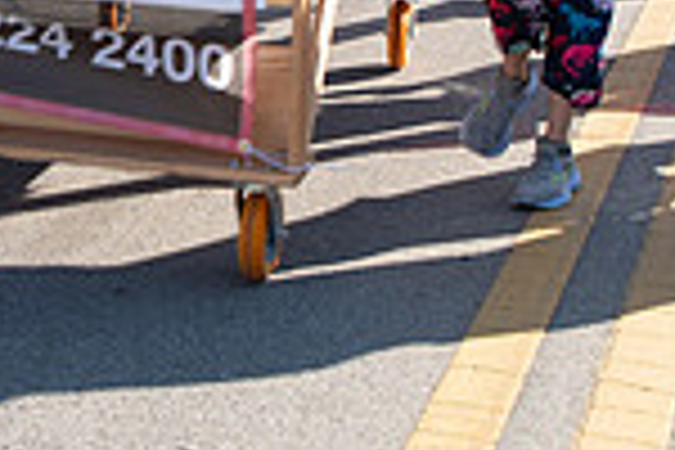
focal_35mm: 107
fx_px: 2006
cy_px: -142
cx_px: -52
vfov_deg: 12.4
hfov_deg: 18.4
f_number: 11
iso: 500
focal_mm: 24
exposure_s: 1/200
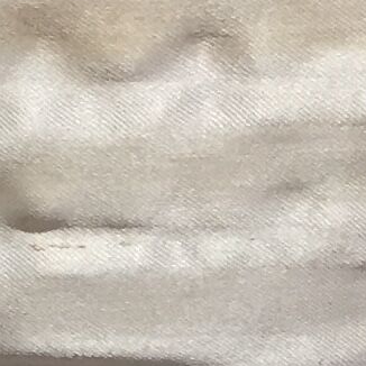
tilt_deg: -38.6
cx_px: -244
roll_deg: -2.2
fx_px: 3074
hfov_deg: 6.7
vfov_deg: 6.7
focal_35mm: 257
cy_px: 593
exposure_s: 1/33
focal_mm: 4.15
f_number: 2.2
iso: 100
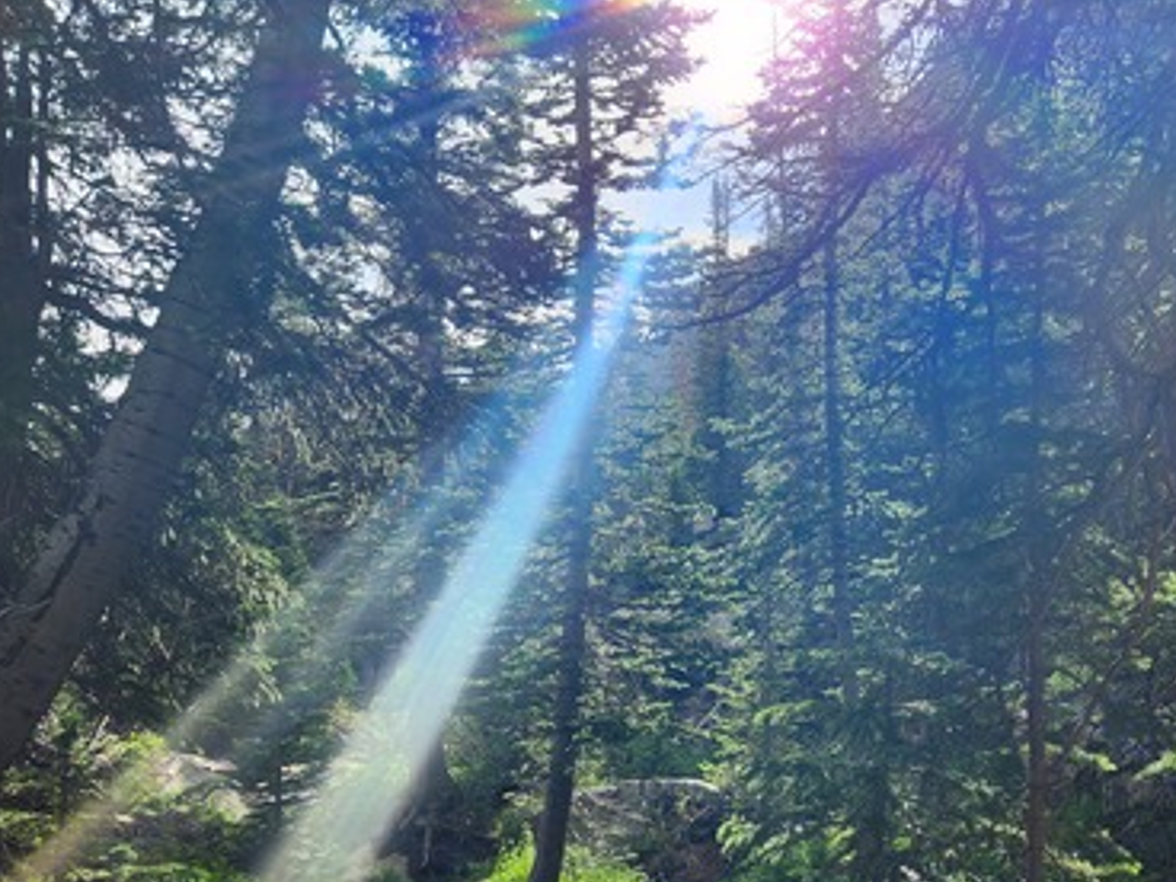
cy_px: 617
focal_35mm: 35
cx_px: 719
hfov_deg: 52.2
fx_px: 1189
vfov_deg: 40.0
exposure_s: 1/829
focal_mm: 5.4
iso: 20
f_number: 1.8
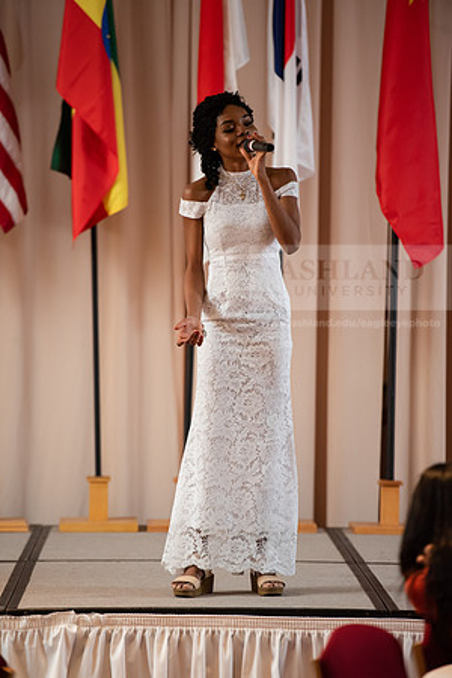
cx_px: 226
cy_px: 339
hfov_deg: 7.0
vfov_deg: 10.5
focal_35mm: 195
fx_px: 3672
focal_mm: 195
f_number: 3.2
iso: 2000
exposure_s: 1/200
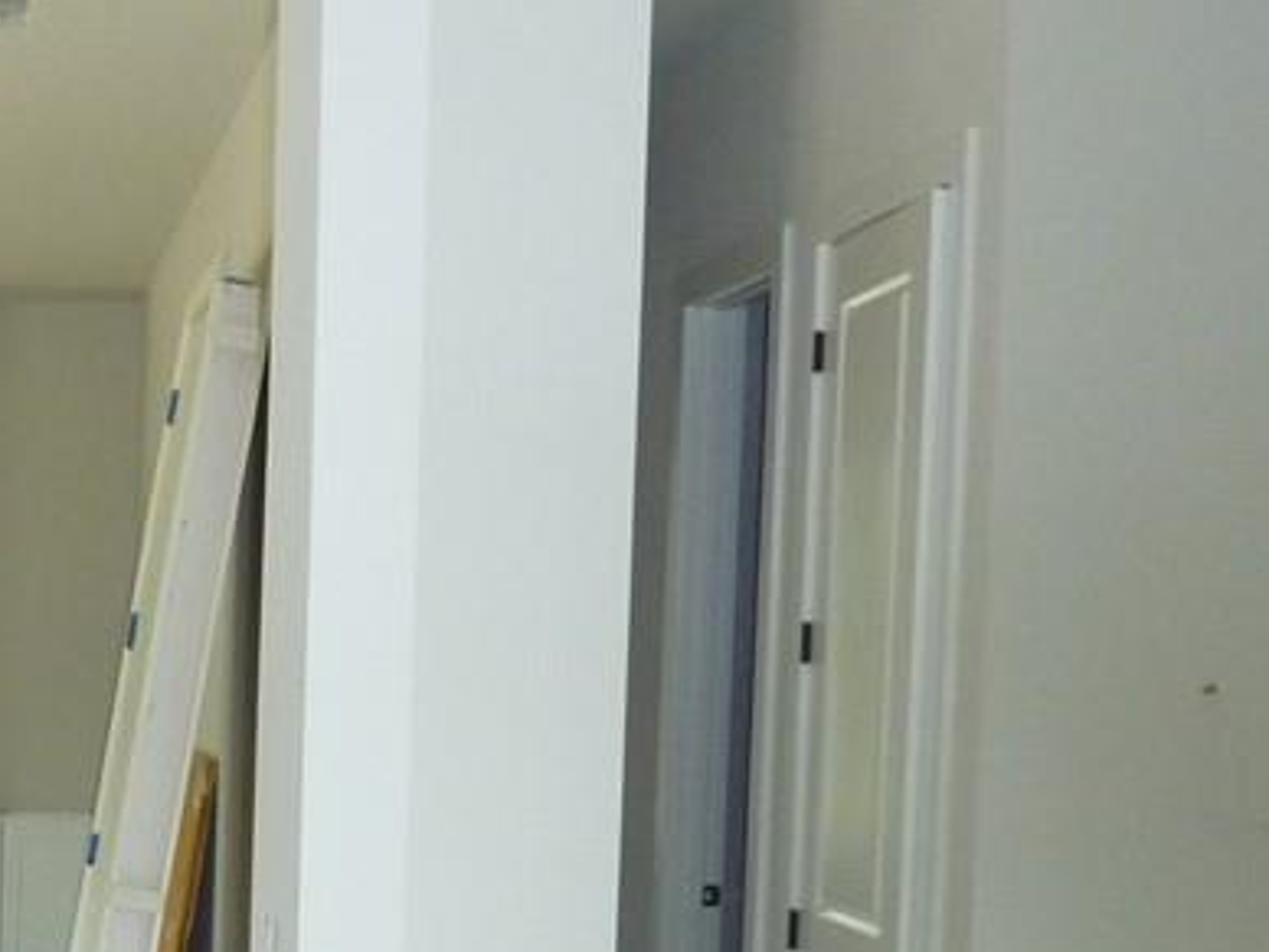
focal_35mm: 66
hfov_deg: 26.0
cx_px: -288
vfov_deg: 21.8
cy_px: 834
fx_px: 2420
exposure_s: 1/30
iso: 320
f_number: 3.3
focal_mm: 4.1
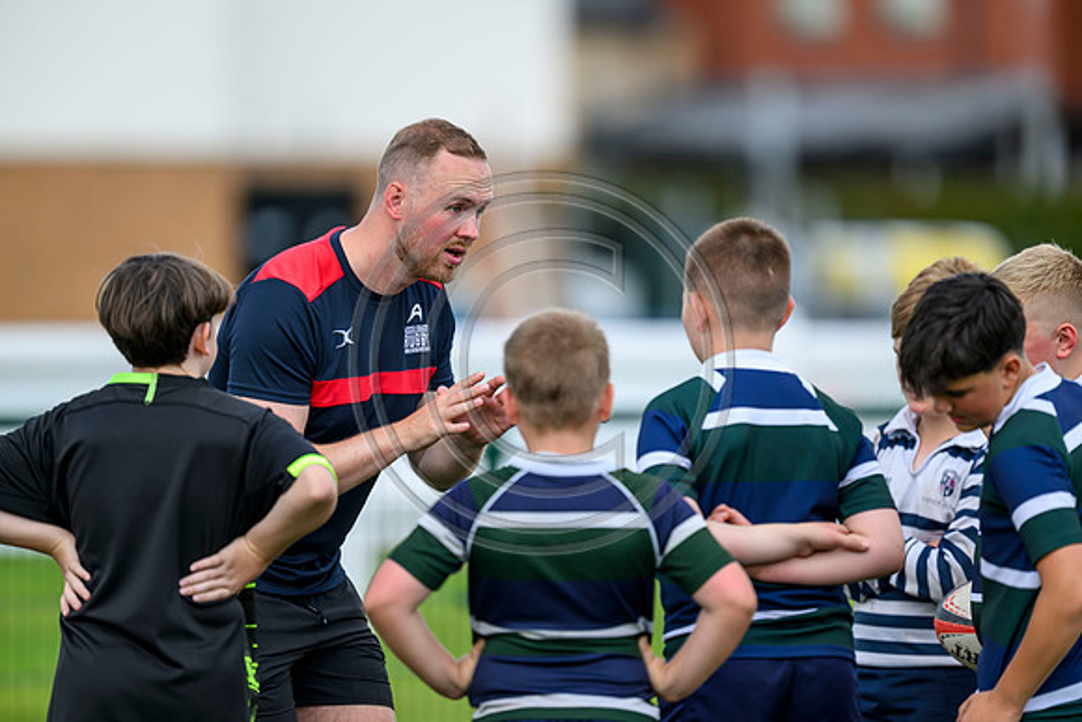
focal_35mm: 400
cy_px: 361
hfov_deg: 5.2
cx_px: 541
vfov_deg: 3.4
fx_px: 12024
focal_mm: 400
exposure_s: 1/640
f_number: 3.2
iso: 160
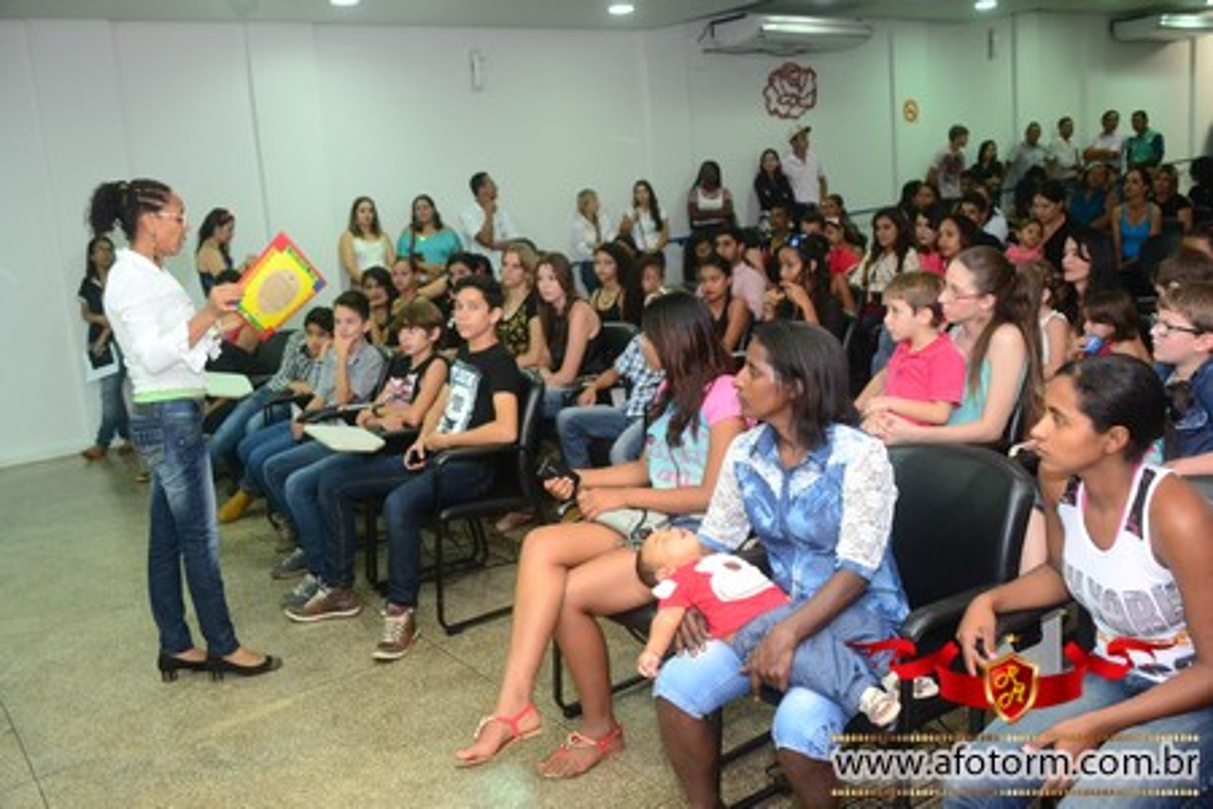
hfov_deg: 57.2
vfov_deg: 40.0
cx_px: 606
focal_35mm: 33
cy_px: 404
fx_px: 1112
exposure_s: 1/80
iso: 1600
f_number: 3.8
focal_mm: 22
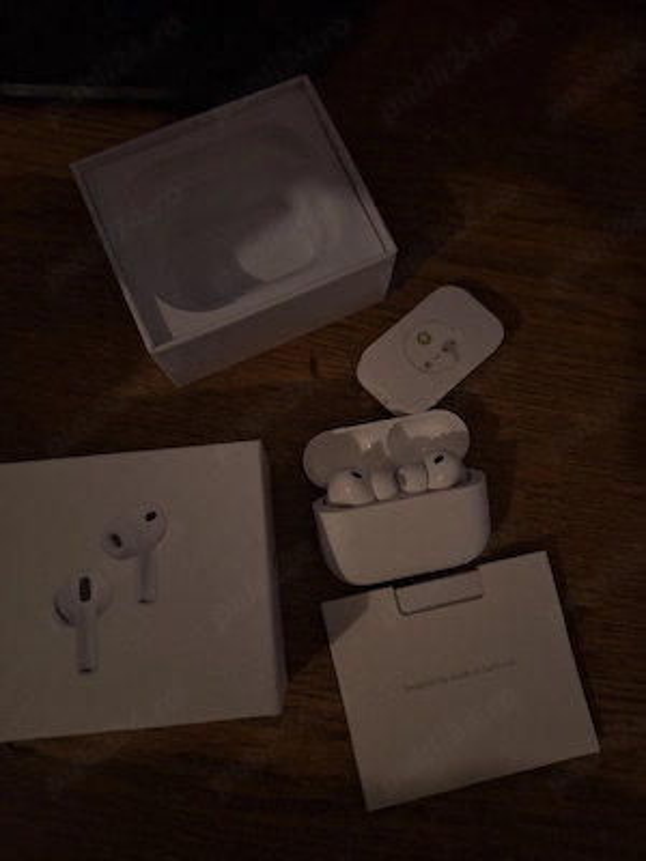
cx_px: 323
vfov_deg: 73.9
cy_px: 430
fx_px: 572
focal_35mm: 23
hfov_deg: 58.9
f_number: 1.8
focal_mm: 5.54
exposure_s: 1/50
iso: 160
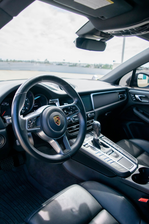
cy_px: 112
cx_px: 74
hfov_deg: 47.9
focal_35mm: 27
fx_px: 168
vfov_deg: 67.4
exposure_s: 1/1000
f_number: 4
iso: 450
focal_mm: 18
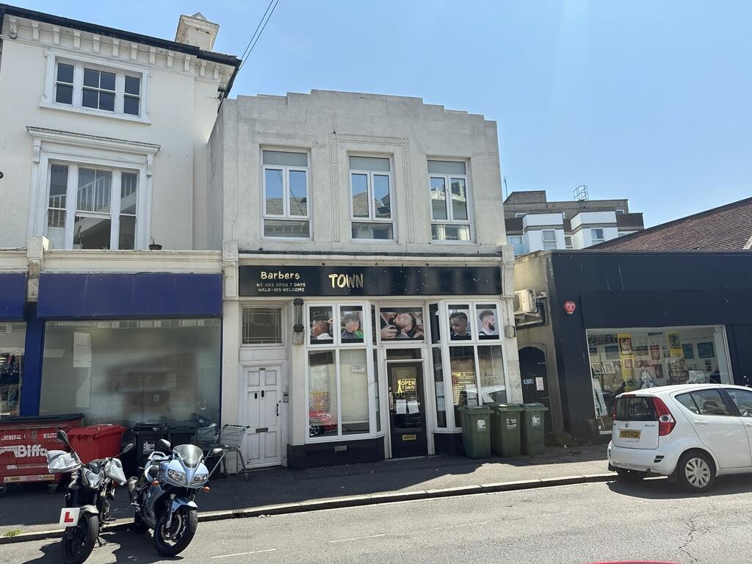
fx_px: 521
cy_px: 282
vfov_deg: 56.8
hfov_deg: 71.6
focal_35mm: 24
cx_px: 376
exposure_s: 1/3597
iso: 80
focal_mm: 6.86
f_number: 1.78
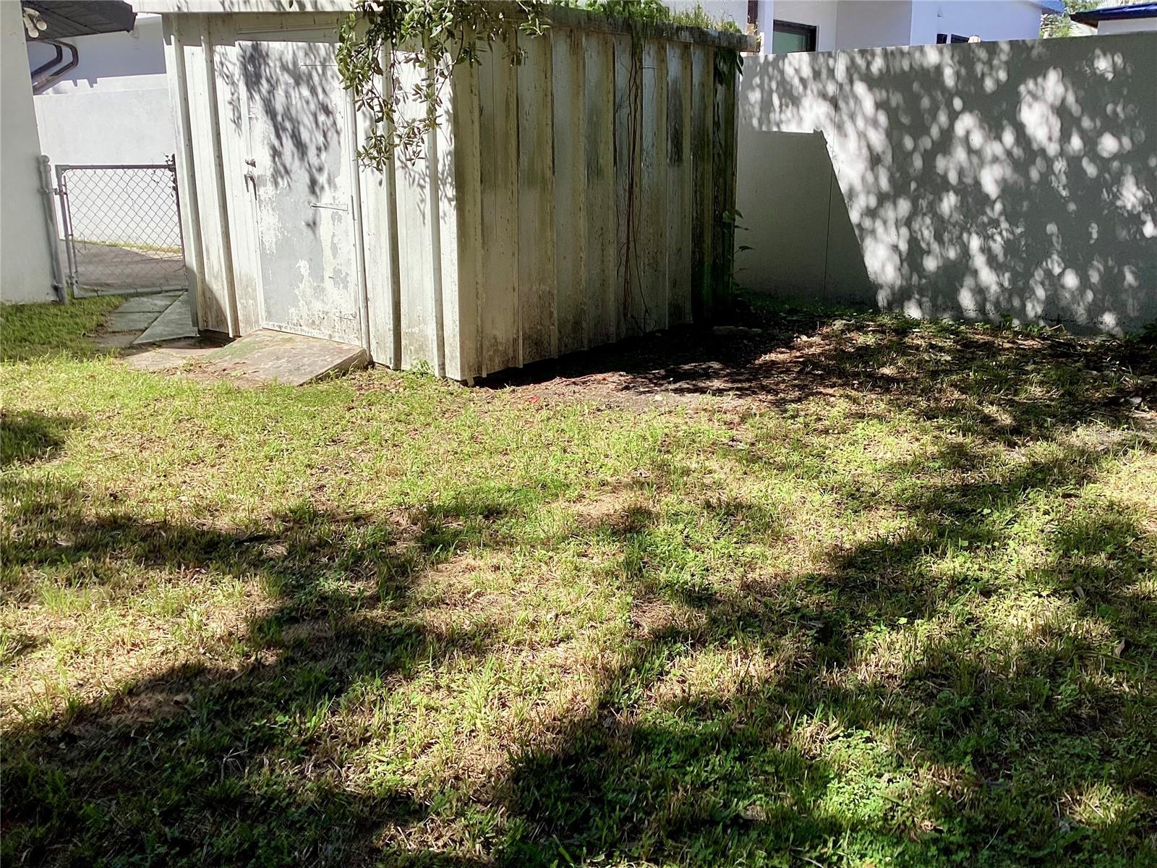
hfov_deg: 58.4
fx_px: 1036
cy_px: 434
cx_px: 578
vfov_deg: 45.4
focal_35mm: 31
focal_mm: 3.3
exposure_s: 1/684
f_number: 2.4
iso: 25
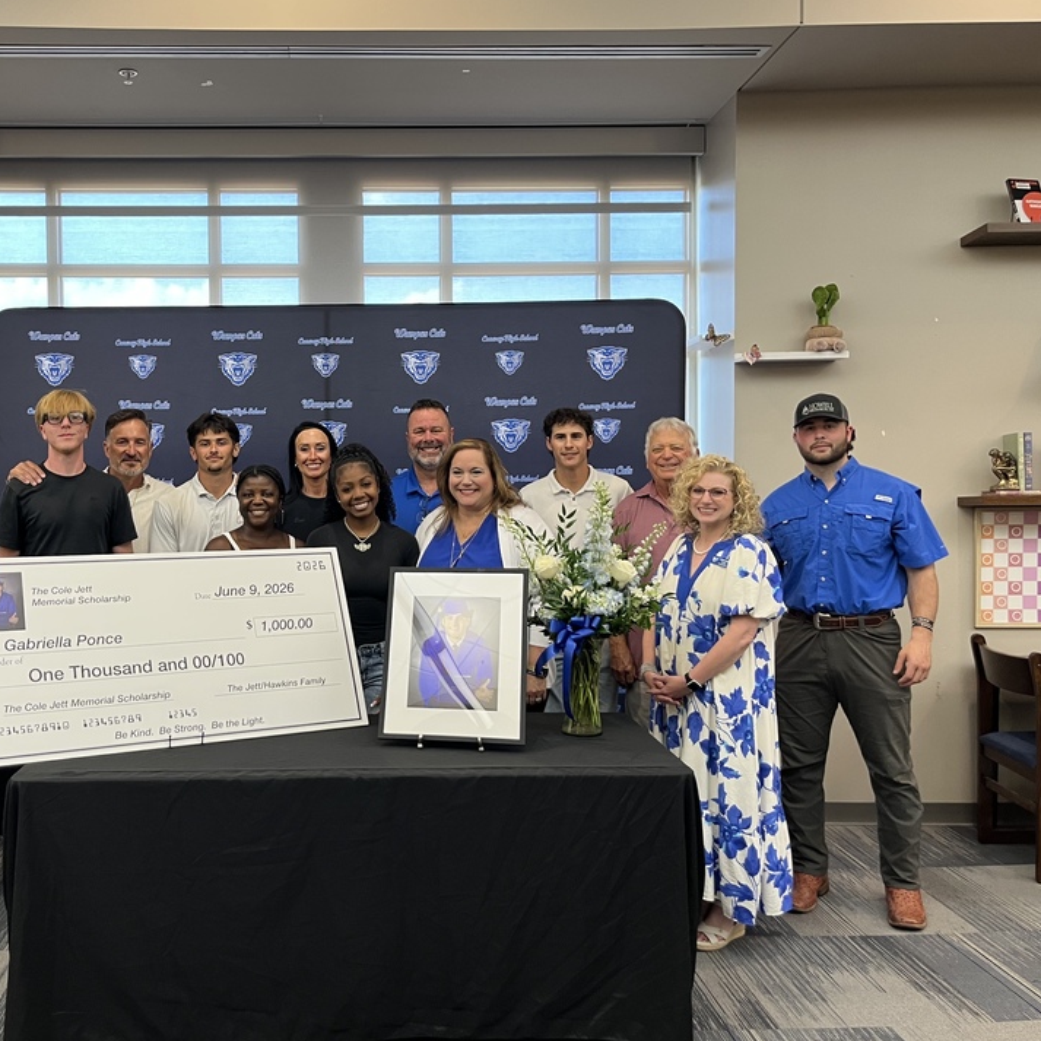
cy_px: 504
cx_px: 369
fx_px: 1123
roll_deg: +0.1
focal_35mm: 33
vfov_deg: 49.7
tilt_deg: -2.1
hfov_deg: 49.1
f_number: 1.6
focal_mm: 5.1
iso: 125
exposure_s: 1/62
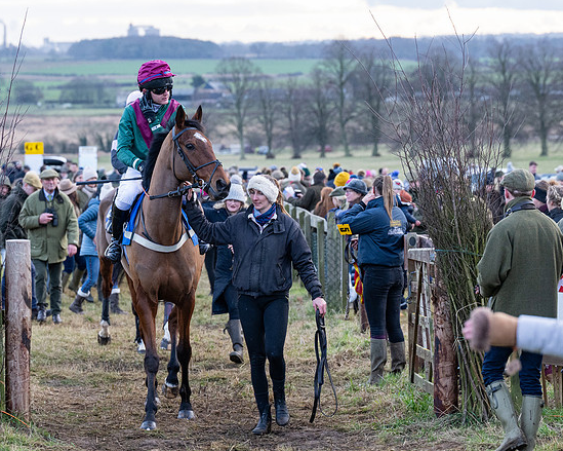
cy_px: 221
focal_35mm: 164
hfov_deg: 11.8
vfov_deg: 9.4
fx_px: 2732
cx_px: 241
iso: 1000
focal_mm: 95
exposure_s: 1/400
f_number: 4
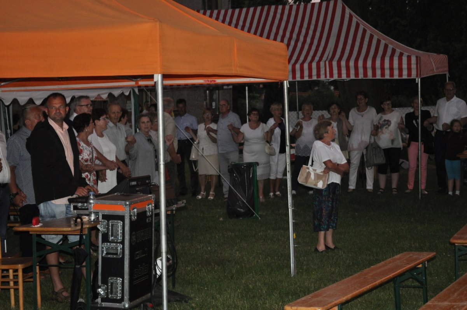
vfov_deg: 16.5
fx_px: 1069
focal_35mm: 82
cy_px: 155
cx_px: 234
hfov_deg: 24.7
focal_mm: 55
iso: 800
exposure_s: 1/60
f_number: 5.6
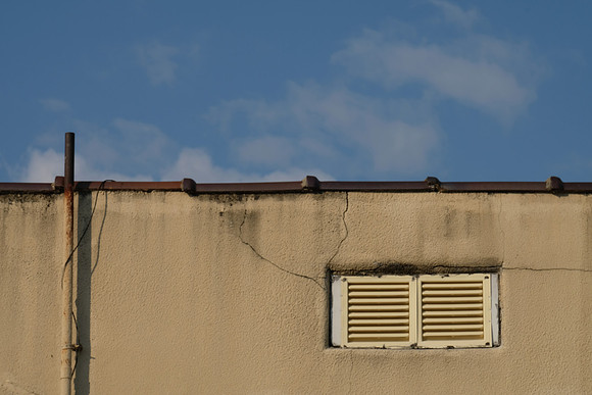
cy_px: 198
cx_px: 296
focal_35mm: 212
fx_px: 3487
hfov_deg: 9.7
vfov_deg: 6.5
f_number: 16
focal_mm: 141.3
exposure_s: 1/210
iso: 200
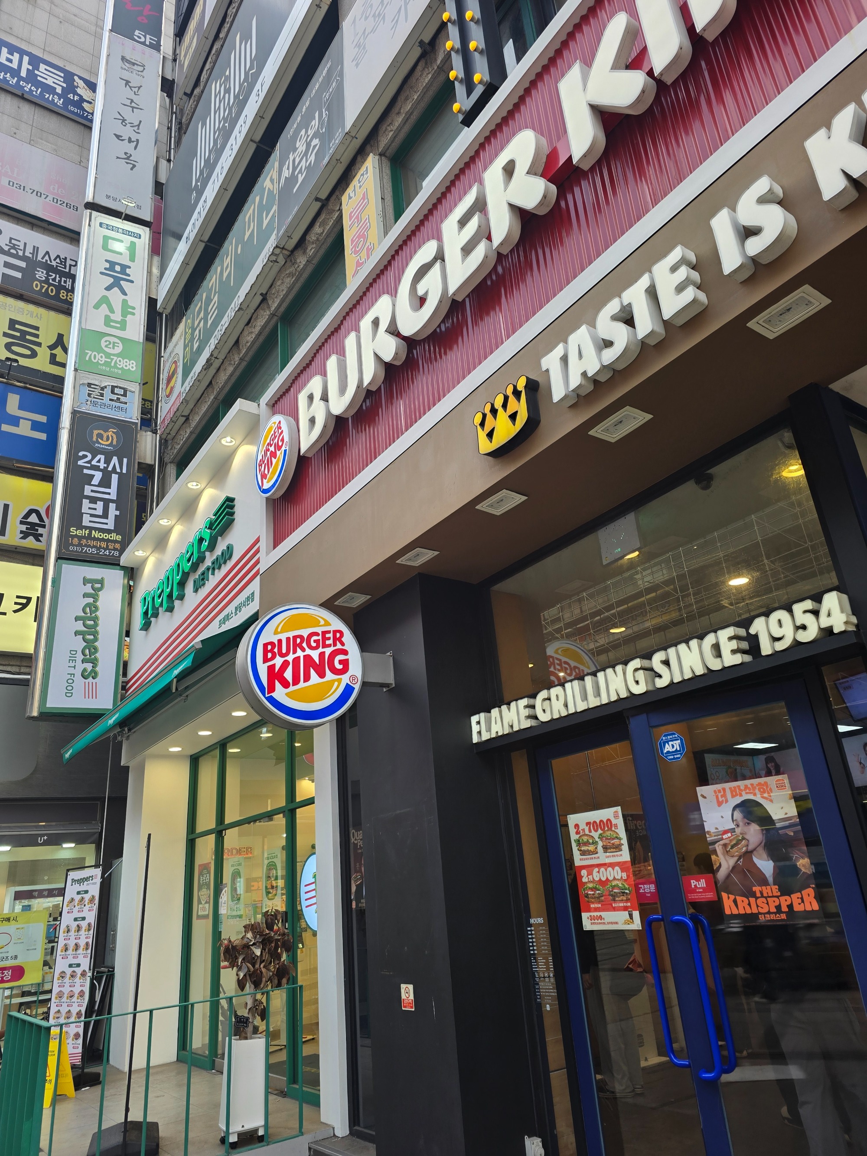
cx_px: 434
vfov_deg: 73.9
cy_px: 578
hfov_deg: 58.9
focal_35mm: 23
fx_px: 768
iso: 32
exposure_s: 1/120
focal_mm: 6.3
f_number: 1.7
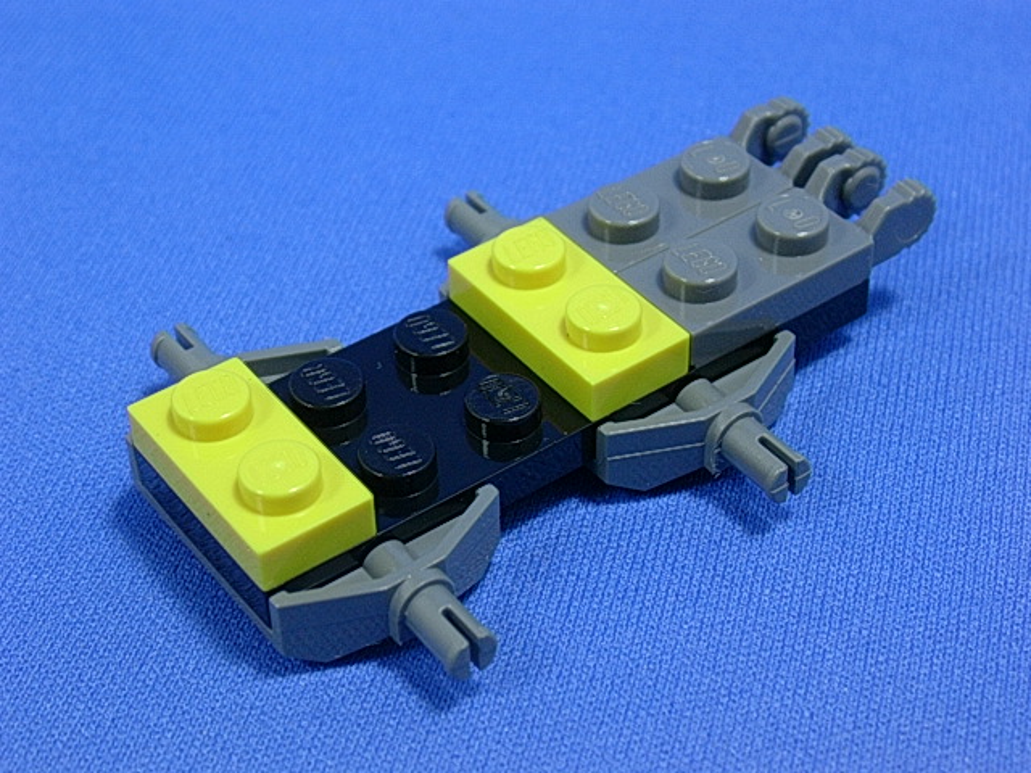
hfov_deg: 26.0
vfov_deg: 19.6
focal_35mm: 75
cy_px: 386
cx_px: 516
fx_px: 2234
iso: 70
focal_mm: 11.3
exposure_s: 1/19.5
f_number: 3.8
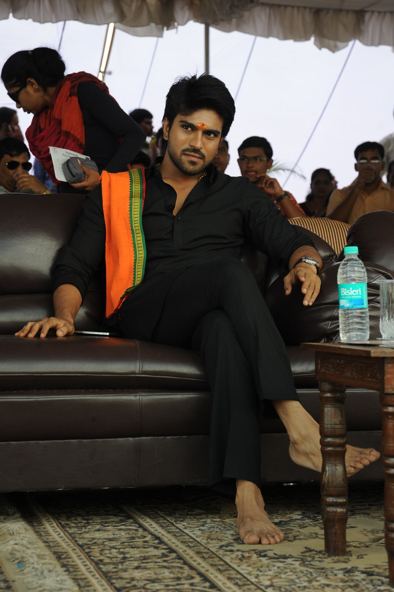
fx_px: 1643
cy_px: 296
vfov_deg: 20.4
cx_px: 197
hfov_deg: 13.7
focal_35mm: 100
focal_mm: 100
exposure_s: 1/125
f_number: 8
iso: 500
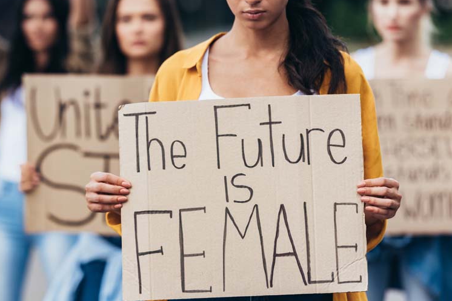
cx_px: 160
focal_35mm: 228
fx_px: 2862
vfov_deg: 6.0
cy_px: 193
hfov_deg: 9.0
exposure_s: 1/320
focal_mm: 170
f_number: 3.5
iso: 160
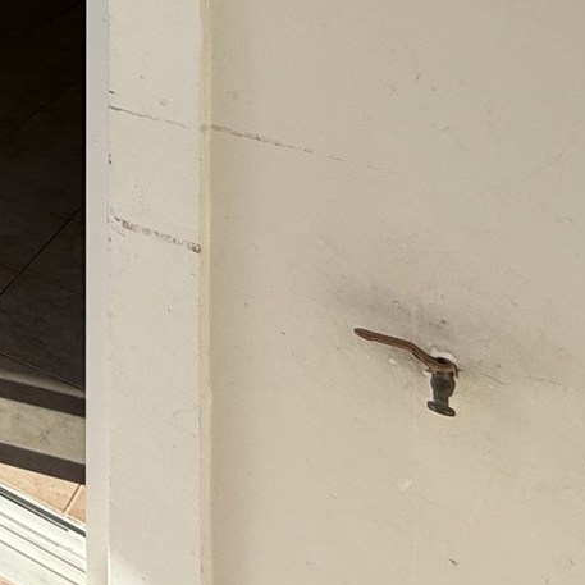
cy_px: -289
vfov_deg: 25.1
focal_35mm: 52
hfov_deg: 24.3
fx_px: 994
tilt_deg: +0.0
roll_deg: -0.1
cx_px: -329
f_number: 2.2
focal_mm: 2.22
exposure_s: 1/742
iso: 50
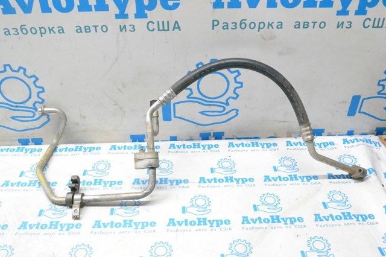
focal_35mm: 36
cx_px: 193
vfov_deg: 36.8
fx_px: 386
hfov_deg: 53.2
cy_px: 128
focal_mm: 24
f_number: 9
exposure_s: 1/160
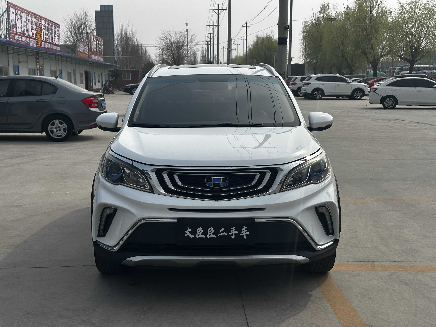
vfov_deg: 30.3
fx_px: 605
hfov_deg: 39.7
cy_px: 164
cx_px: 218
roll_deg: -0.2
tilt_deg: -8.2
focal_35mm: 48
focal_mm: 6.86
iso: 64
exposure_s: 1/5556
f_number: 1.78
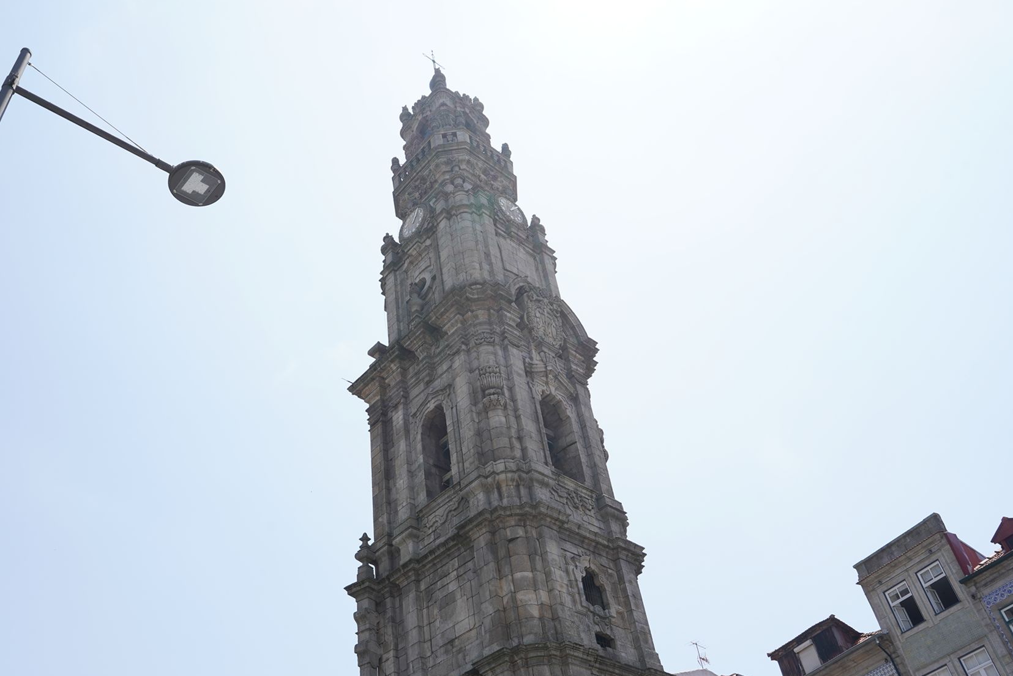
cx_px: 416
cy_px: 396
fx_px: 816
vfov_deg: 44.8
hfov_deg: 63.2
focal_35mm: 29
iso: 100
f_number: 13
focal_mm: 24
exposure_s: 1/100
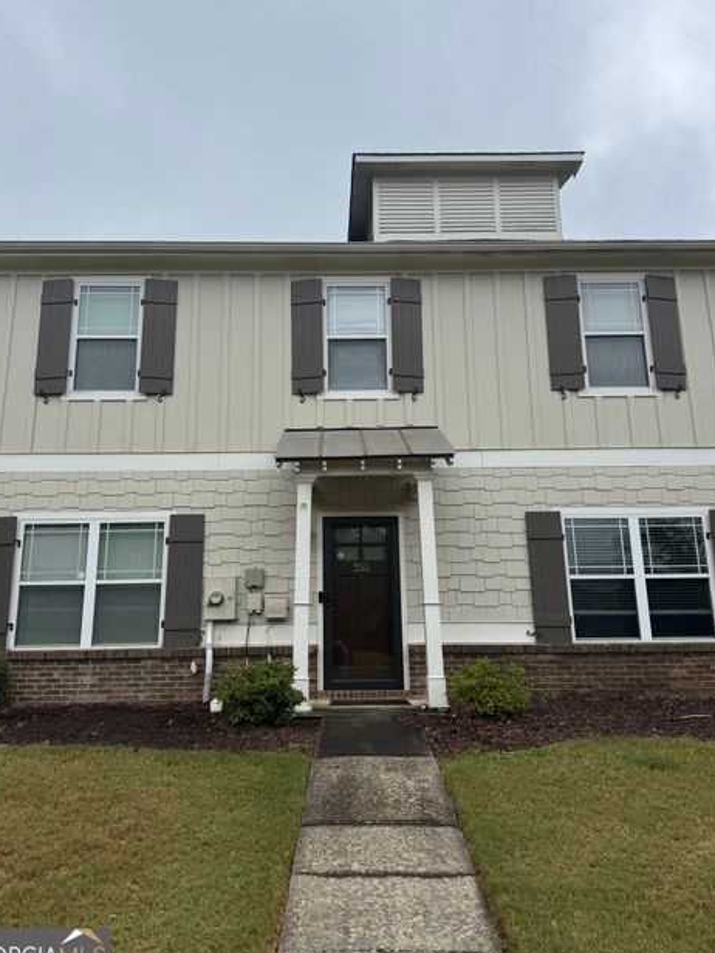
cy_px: 463
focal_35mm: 26
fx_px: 716
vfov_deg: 67.3
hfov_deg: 53.0
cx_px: 342
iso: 80
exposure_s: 1/5348
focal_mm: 6.76
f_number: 1.78
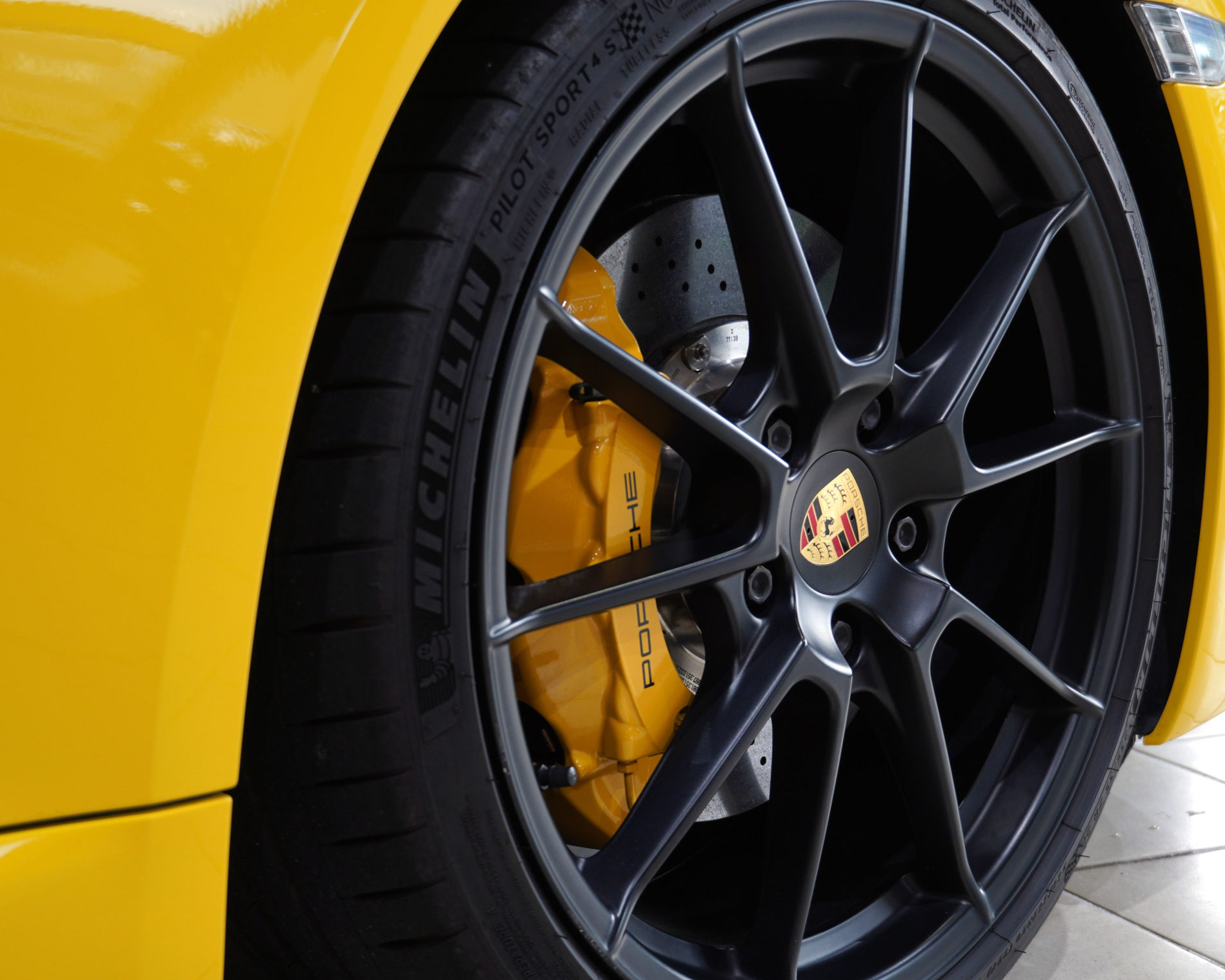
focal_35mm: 63
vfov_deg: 24.3
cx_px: 742
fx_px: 2271
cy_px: 516
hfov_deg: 30.1
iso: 160
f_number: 4.5
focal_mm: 33
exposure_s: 1/50
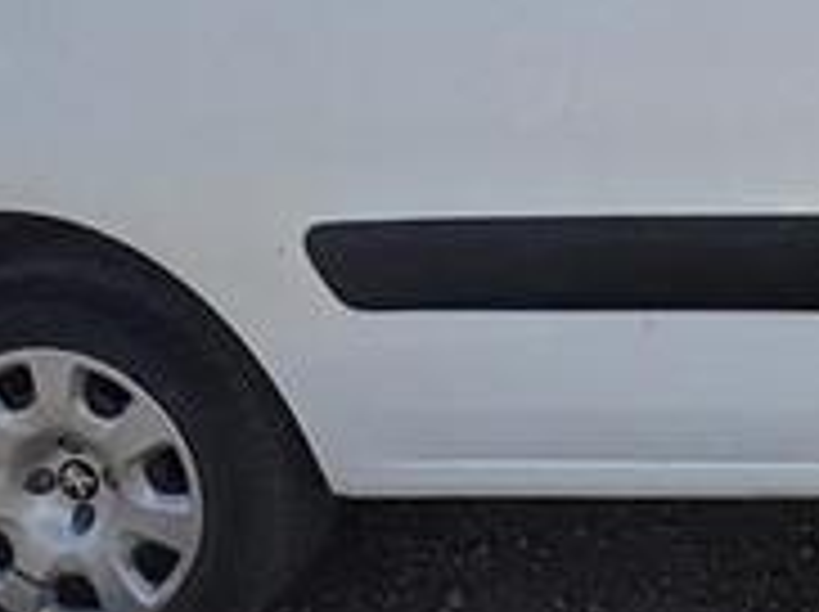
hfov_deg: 23.8
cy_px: -328
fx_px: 1630
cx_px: 1138
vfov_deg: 18.6
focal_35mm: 69
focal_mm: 2.22
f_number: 2.2
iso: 50
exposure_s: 1/1709
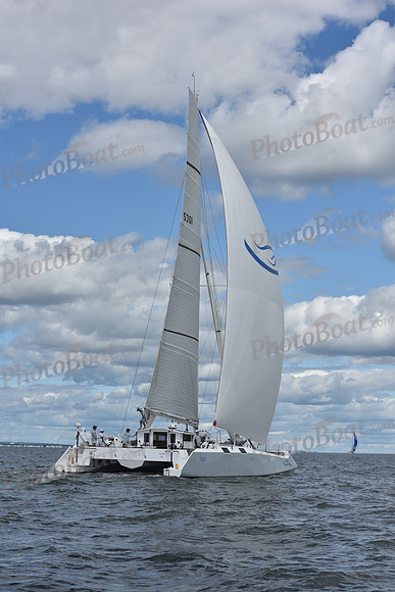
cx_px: 198
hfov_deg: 19.5
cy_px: 296
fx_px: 1151
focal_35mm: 70
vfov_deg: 28.8
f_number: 10
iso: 250
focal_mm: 70
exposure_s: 1/1000
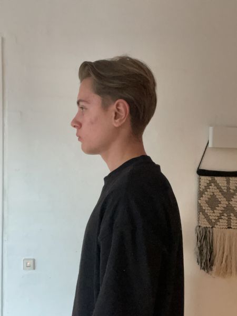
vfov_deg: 60.0
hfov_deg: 46.8
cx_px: 118
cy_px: 158
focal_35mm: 30
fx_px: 274
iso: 800
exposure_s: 1/17
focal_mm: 2.71
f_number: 2.2
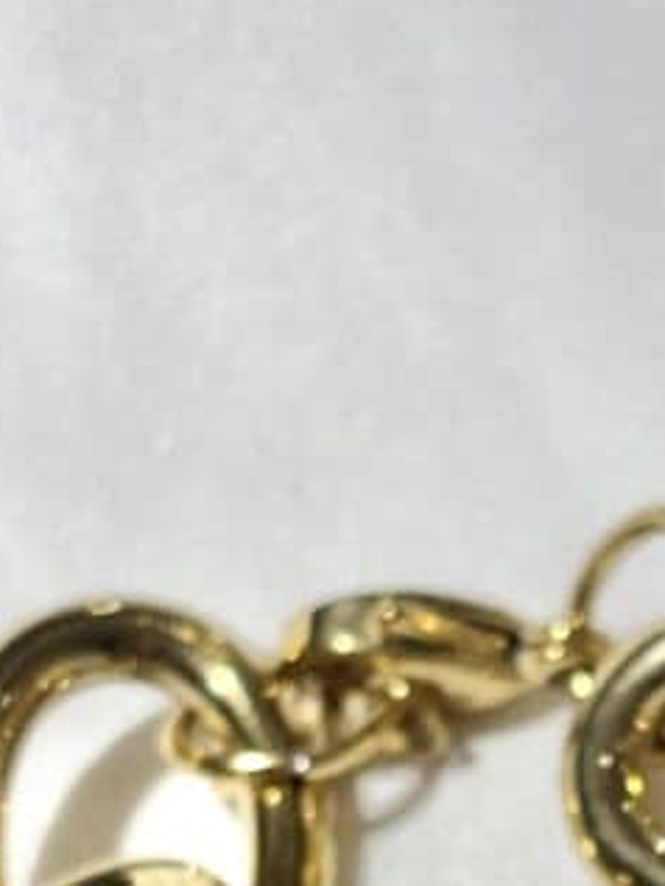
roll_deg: +19.3
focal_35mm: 168
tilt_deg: -42.7
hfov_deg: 8.8
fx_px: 4300
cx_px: 584
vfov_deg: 11.5
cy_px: 1149
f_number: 1.6
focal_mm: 5.96
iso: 32
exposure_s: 1/284
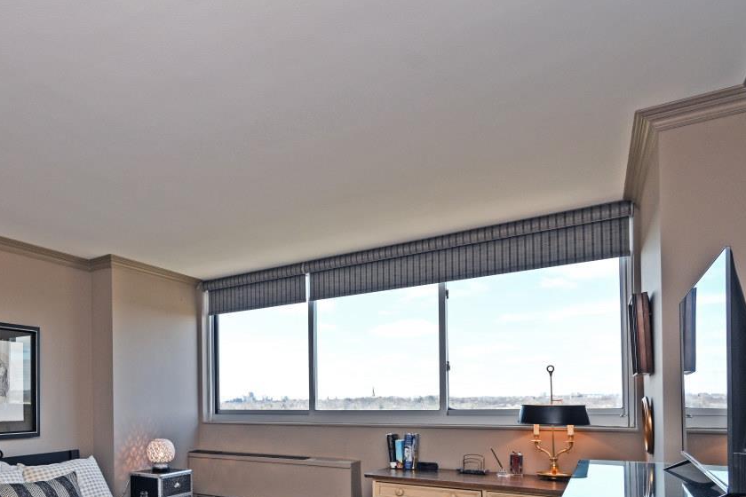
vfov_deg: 48.3
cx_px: 192
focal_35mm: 25
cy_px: 399
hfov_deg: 67.3
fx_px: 518
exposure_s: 1/125
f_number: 6.3
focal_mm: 14
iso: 100
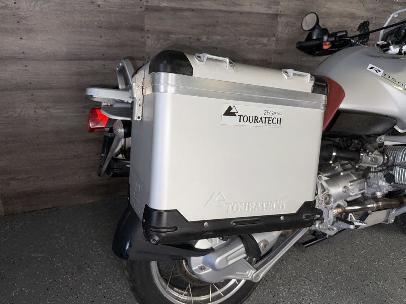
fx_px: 281
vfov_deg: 56.8
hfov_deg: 71.6
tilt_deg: -23.5
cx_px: 203
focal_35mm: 24
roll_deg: -2.7
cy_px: 152
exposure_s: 1/166
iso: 50
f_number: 1.78
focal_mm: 6.76
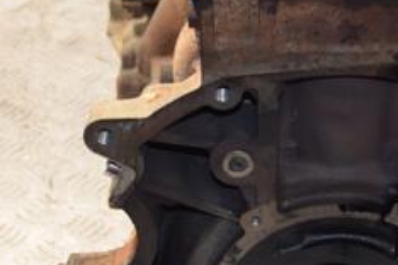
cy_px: 129
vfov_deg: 11.1
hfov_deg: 16.6
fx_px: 1360
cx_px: 279
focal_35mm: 123
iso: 800
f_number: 5
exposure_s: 1/100
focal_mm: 32
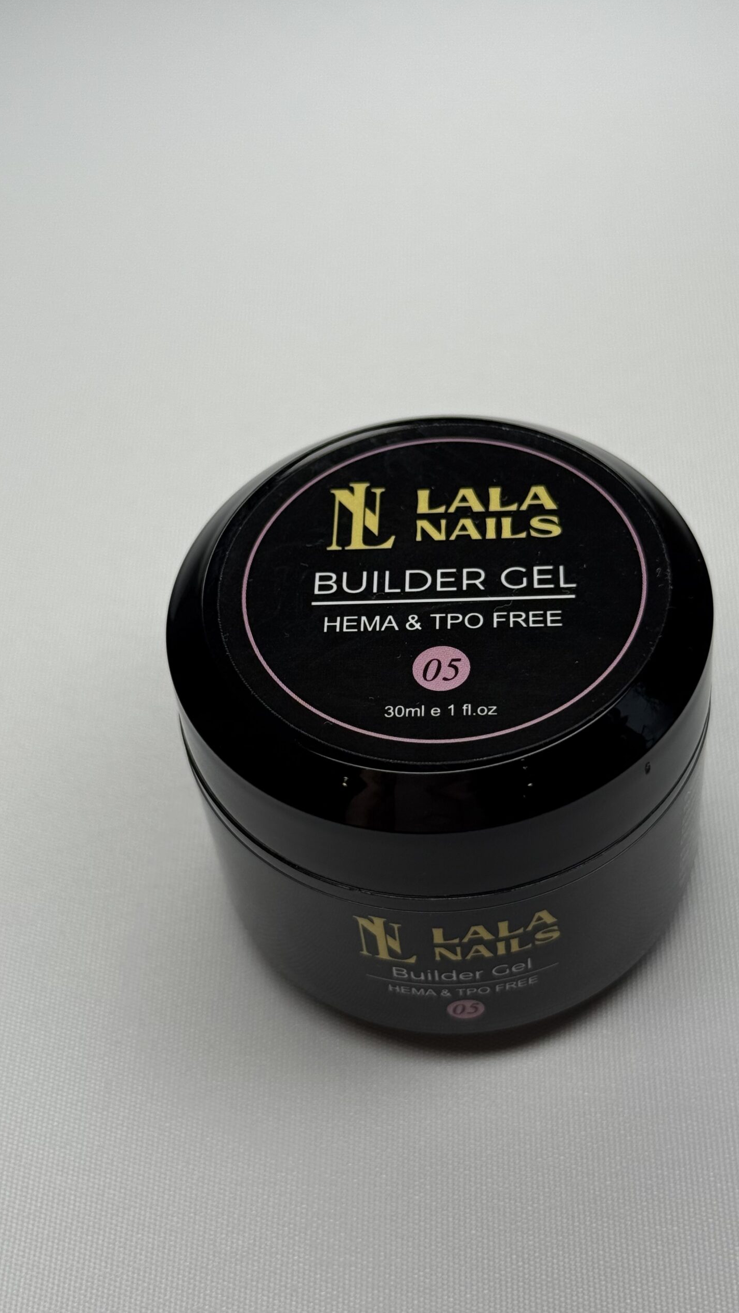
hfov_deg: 22.6
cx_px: 431
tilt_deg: -50.8
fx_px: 1846
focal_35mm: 53
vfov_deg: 39.2
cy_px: 649
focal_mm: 6.76
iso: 64
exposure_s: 1/1285
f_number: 1.78
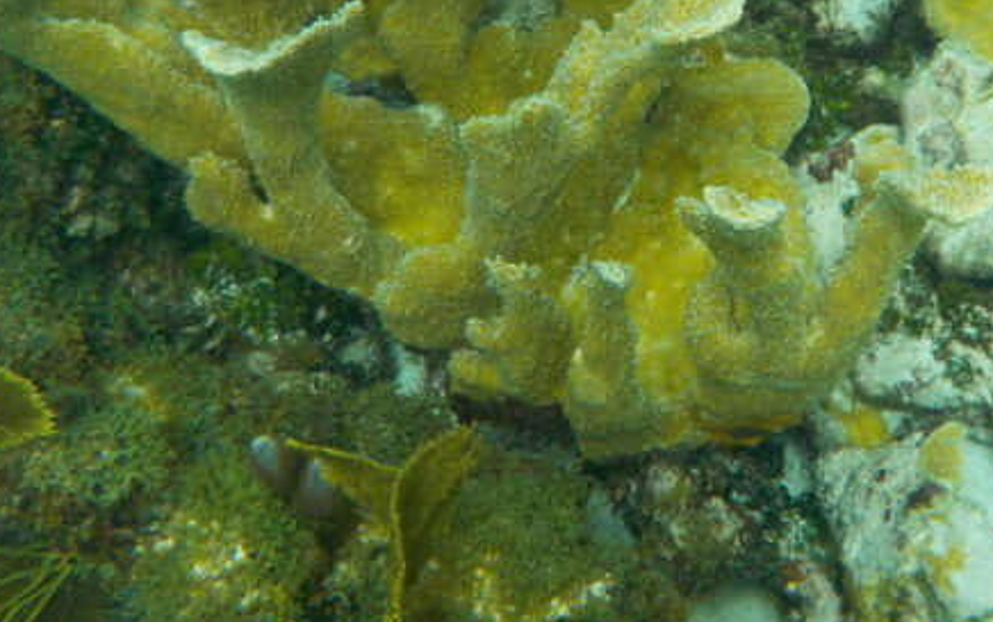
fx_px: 1516
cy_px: 68
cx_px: 660
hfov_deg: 35.9
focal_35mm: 56
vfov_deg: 22.6
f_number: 3.3
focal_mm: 4.1
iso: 125
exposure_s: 1/400
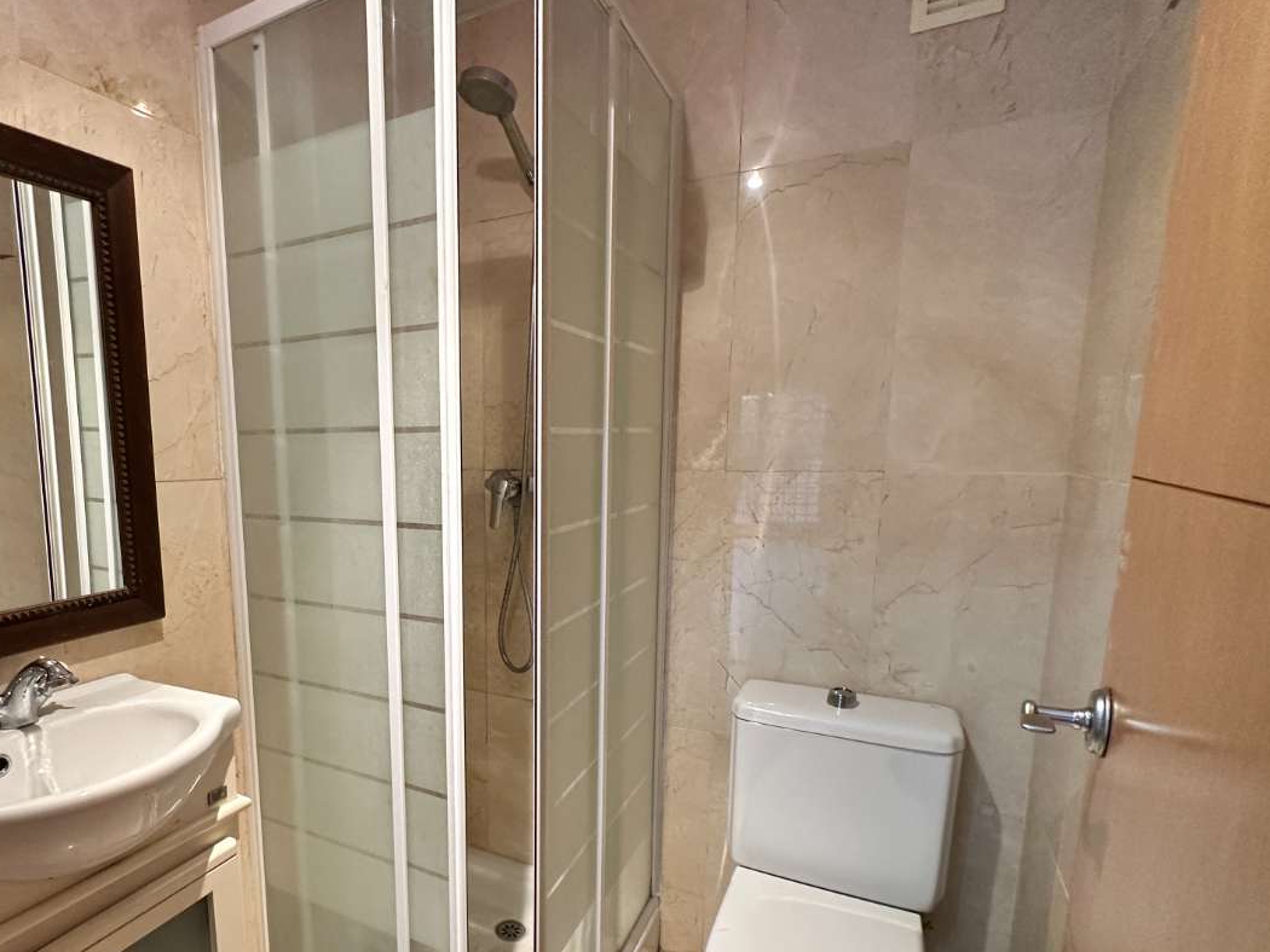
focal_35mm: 20
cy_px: 578
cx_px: 472
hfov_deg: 80.1
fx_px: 734
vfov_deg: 65.3
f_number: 2.2
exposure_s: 1/100
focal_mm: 2.22
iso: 320
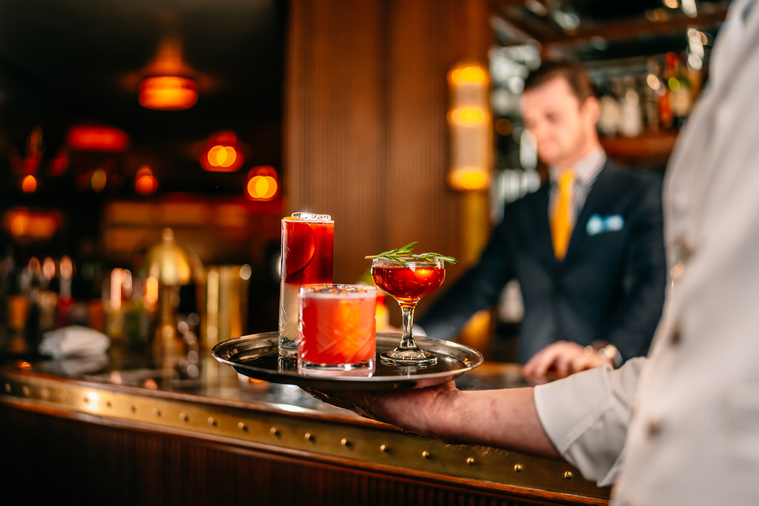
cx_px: 380
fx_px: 738
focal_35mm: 35
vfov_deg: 37.9
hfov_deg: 54.4
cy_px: 253
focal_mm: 35
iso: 250
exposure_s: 1/400
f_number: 1.2
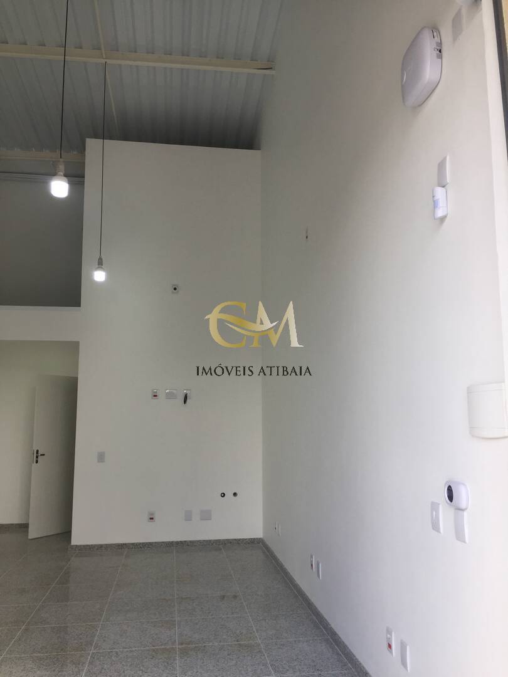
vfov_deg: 61.7
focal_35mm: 29
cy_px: 338
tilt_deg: +9.5
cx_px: 254
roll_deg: +0.3
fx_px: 567
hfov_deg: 48.2
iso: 32
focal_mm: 4.15
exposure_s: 1/252
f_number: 2.2
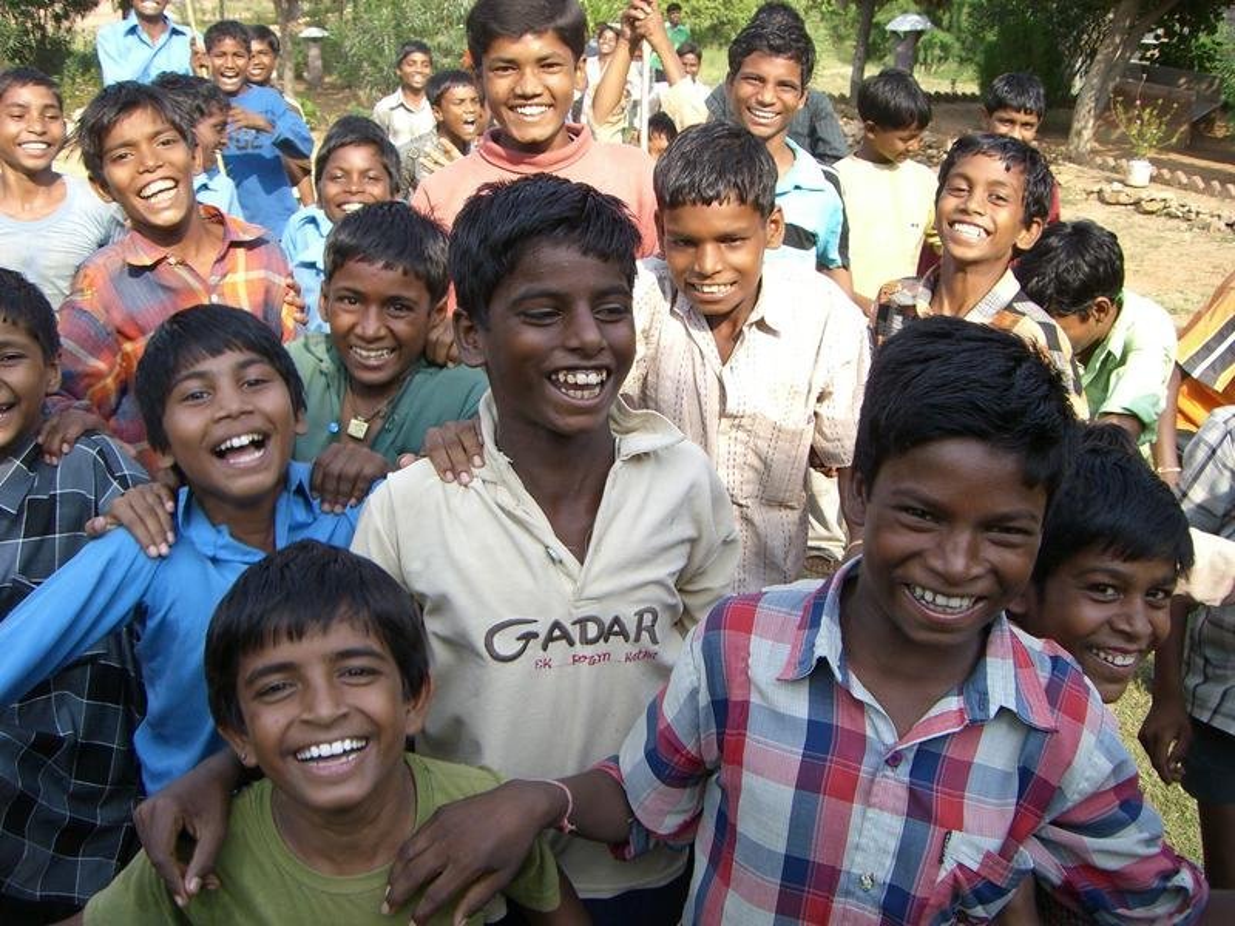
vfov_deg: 37.7
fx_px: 1356
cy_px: 463
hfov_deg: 49.0
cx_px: 618
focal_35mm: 38
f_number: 2.7
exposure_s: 1/800
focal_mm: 6.2
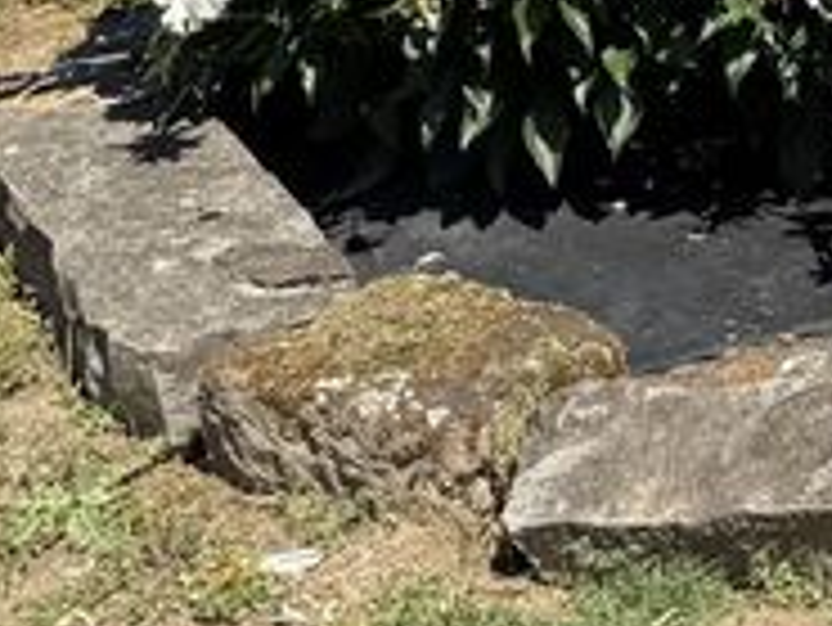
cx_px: 1781
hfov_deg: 12.6
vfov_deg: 9.9
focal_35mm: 133
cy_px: -820
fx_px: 3199
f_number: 1.78
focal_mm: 6.76
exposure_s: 1/3145
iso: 80
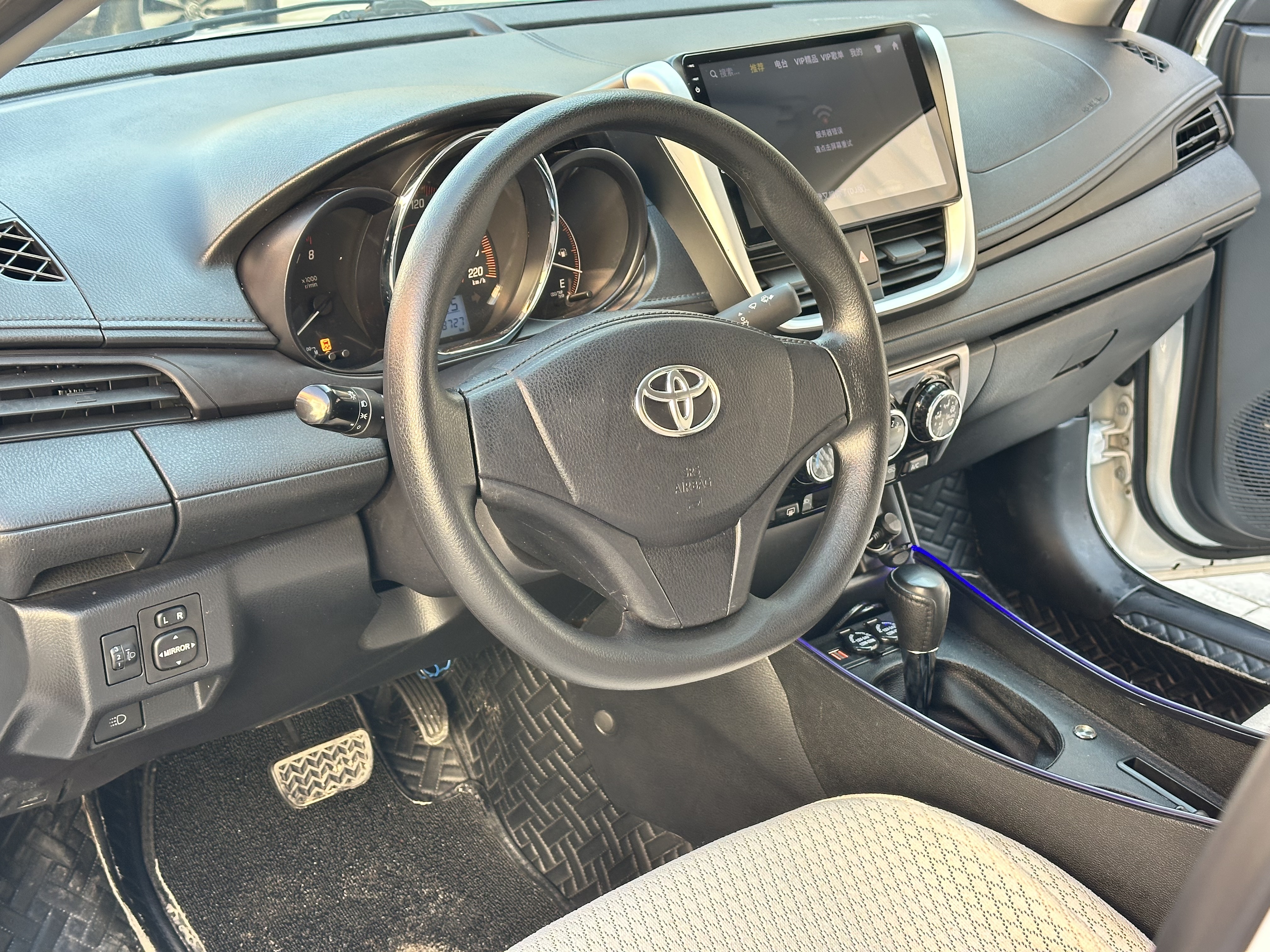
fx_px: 1761
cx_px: 635
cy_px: 476
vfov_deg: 30.3
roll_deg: -0.9
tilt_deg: -22.5
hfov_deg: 39.7
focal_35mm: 48
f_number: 1.78
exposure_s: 1/87
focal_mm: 6.86
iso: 80
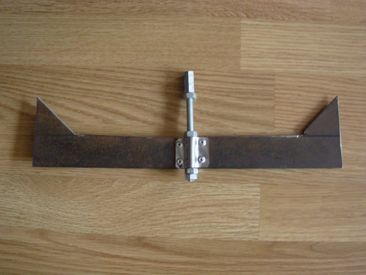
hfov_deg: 49.0
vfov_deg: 37.7
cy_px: 138
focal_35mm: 38
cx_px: 183
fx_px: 402
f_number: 2.9
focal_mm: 6.3
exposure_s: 1/10.4
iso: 159
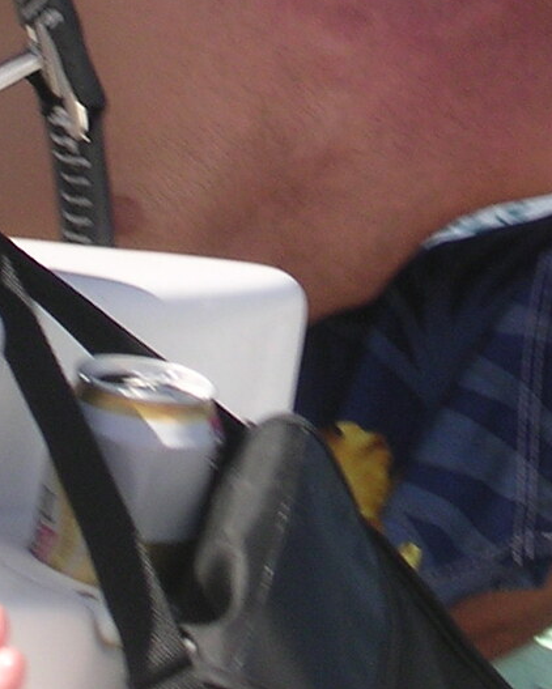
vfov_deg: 5.5
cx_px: 246
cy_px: -129
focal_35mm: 350
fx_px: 7143
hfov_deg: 4.4
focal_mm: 15.9
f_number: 4.6
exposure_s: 1/344
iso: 100
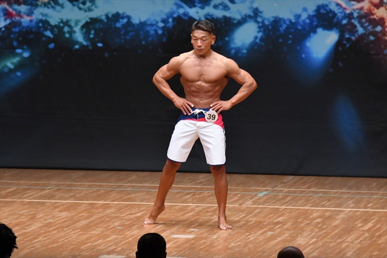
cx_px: 194
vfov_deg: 4.8
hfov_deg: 7.2
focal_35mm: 285
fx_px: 3062
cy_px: 129
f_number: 5.6
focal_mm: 190
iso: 6400
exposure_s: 1/400
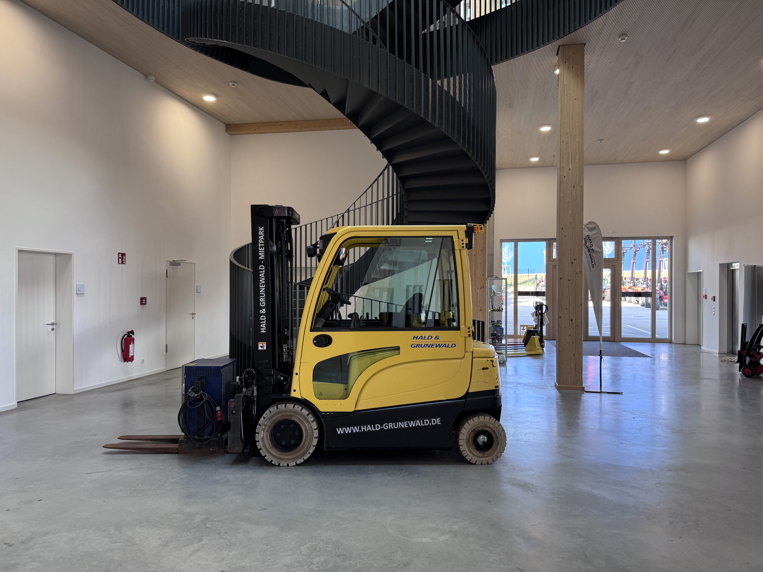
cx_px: 382
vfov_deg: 56.8
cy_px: 286
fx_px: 529
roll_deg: +0.2
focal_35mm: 24
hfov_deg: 71.6
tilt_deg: +0.2
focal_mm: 6.76
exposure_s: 1/100
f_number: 1.78
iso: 125
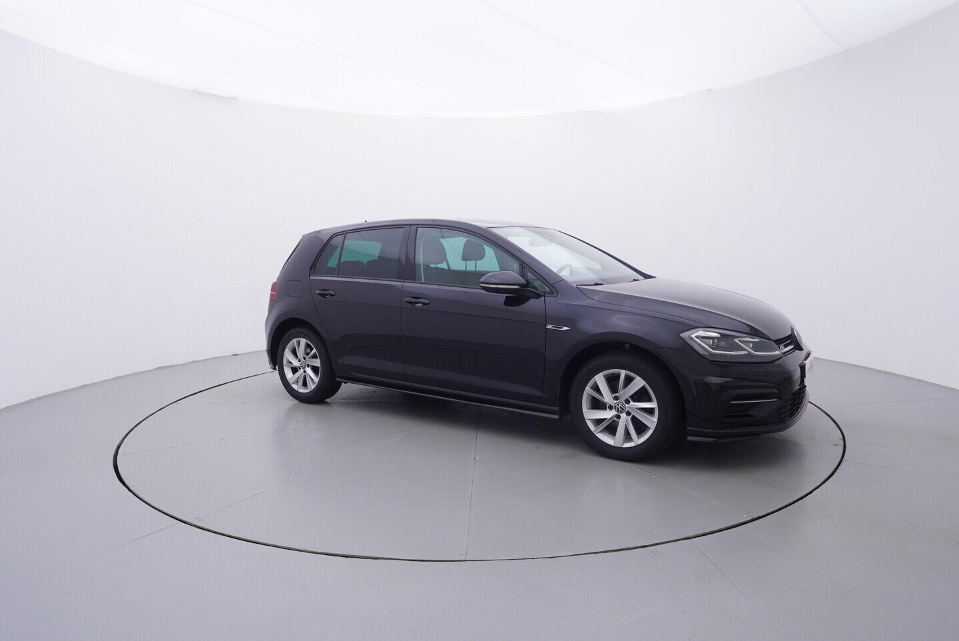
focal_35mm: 22
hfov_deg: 77.3
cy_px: 320
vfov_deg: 56.2
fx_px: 600
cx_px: 480
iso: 200
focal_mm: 15
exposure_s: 1/80
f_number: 5
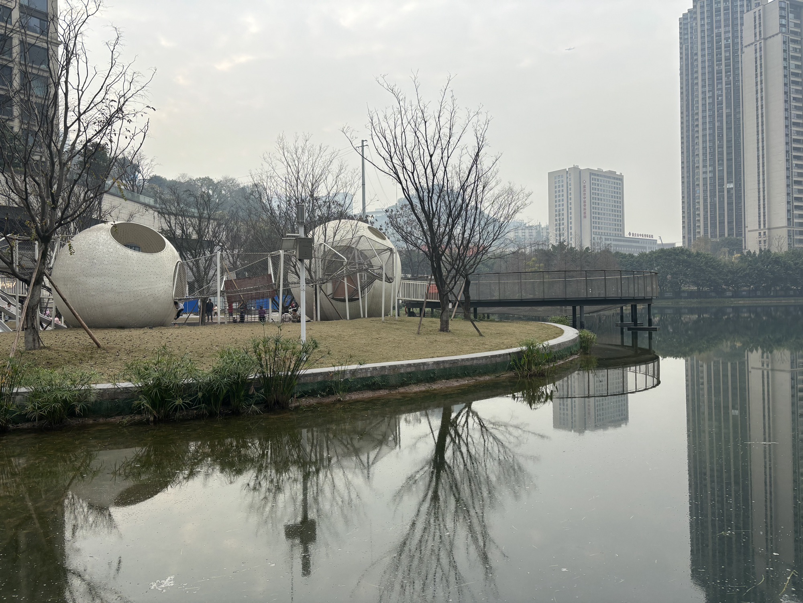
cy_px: 302
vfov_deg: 53.1
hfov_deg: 67.3
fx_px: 603
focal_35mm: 26
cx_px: 402
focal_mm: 5.96
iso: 50
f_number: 1.6
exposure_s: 1/1381
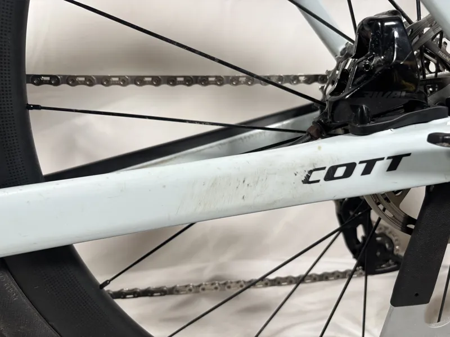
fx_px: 338
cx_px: 225
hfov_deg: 67.3
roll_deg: -1.3
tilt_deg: -16.4
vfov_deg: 53.1
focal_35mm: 26
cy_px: 168
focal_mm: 5.96
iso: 125
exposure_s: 1/121
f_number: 1.6
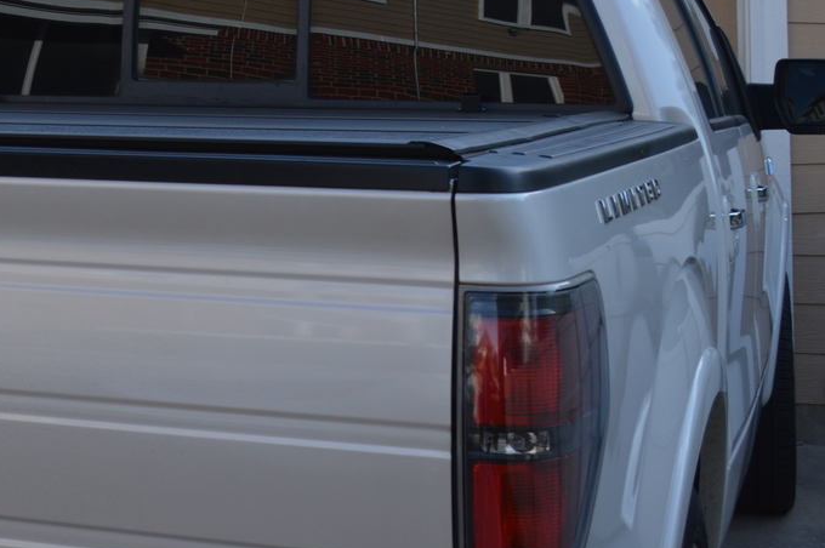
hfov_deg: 22.0
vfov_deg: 15.5
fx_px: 1969
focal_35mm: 86
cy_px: -44
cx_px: -148
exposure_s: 1/200
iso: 100
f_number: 7.1
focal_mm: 24
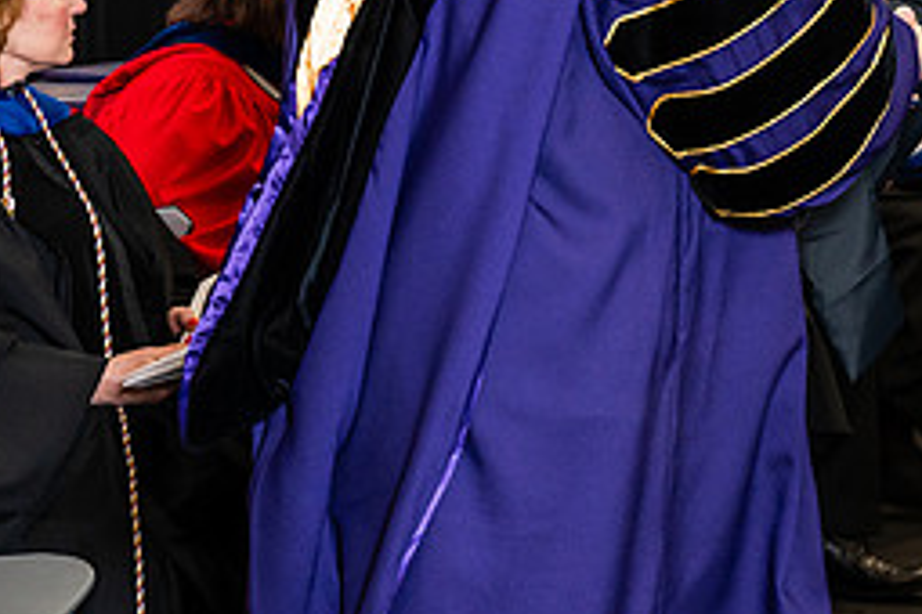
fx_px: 4072
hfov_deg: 12.9
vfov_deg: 8.6
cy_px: 9
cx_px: 709
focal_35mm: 159
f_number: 4
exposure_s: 1/200
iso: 1250
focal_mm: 70
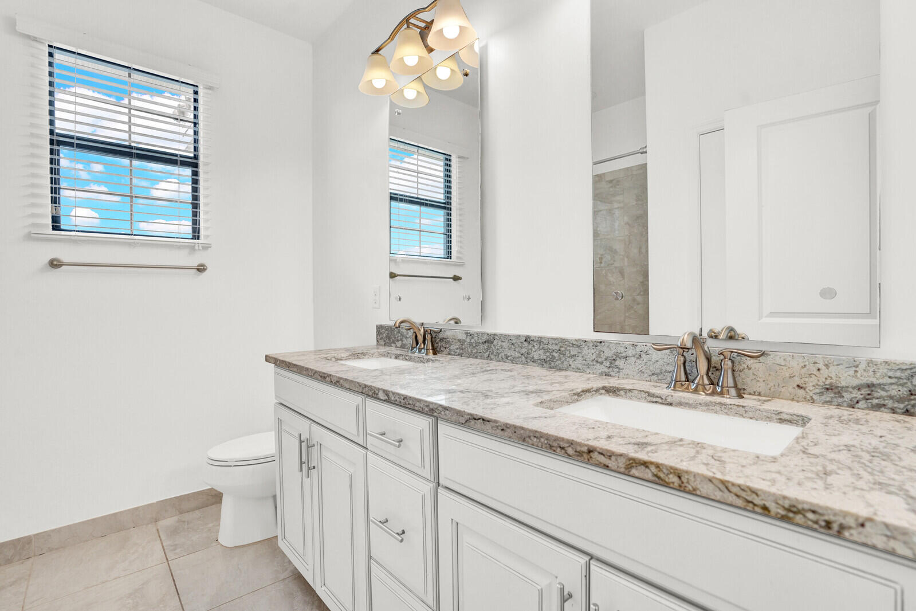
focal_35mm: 16
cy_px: 306
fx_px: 407
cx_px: 458
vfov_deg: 73.7
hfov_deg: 96.7
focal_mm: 16
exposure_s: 1/60
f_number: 5.6
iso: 800
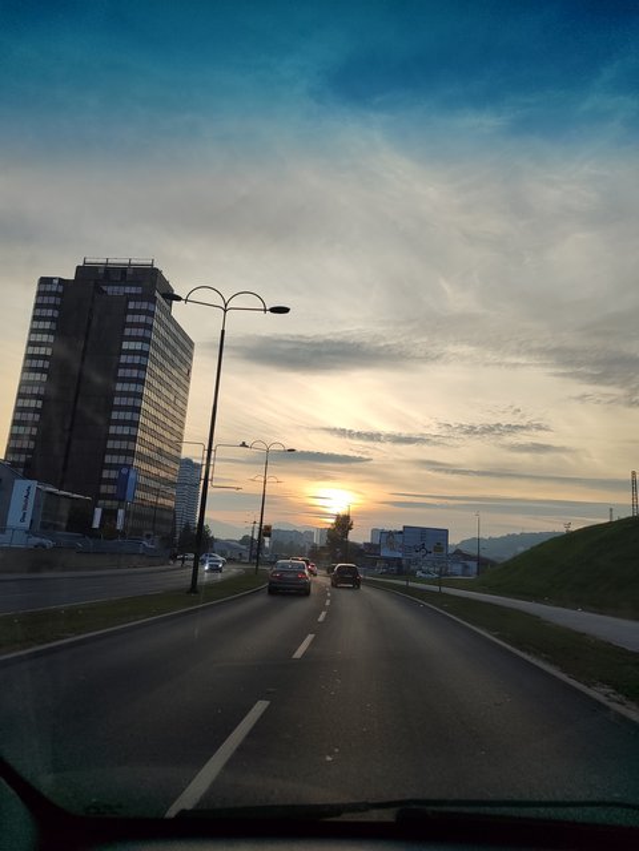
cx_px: 320
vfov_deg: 69.4
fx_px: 615
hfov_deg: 54.9
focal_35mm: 25
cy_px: 426
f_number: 1.89
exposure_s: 1/356
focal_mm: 5.95
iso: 50
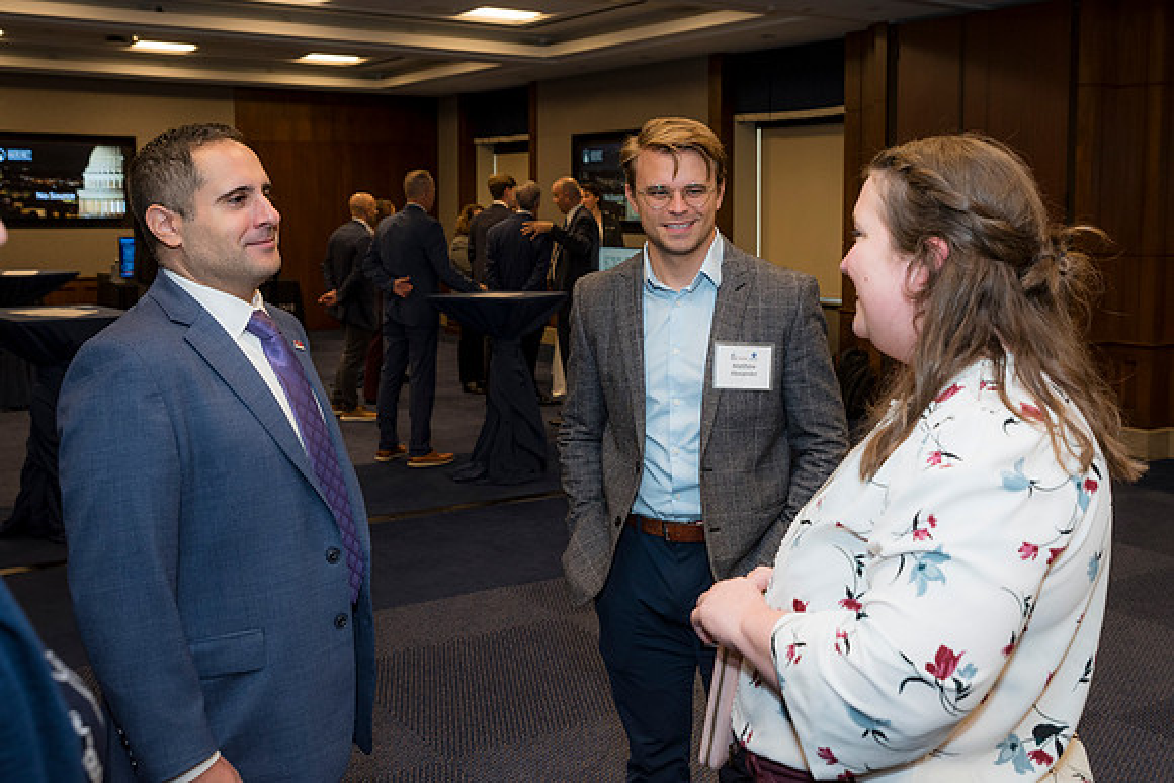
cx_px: 587
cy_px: 392
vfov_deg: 37.9
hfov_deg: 54.4
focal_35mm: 35
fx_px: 1142
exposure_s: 1/125
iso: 800
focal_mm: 35
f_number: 5
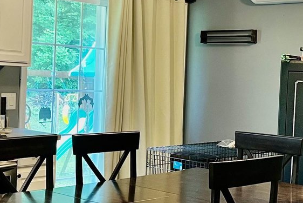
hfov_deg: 26.2
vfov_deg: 17.7
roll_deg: -2.4
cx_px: 187
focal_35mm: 77
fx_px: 648
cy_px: 97
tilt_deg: -2.6
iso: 320
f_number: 1.5
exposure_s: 1/60
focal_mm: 5.7
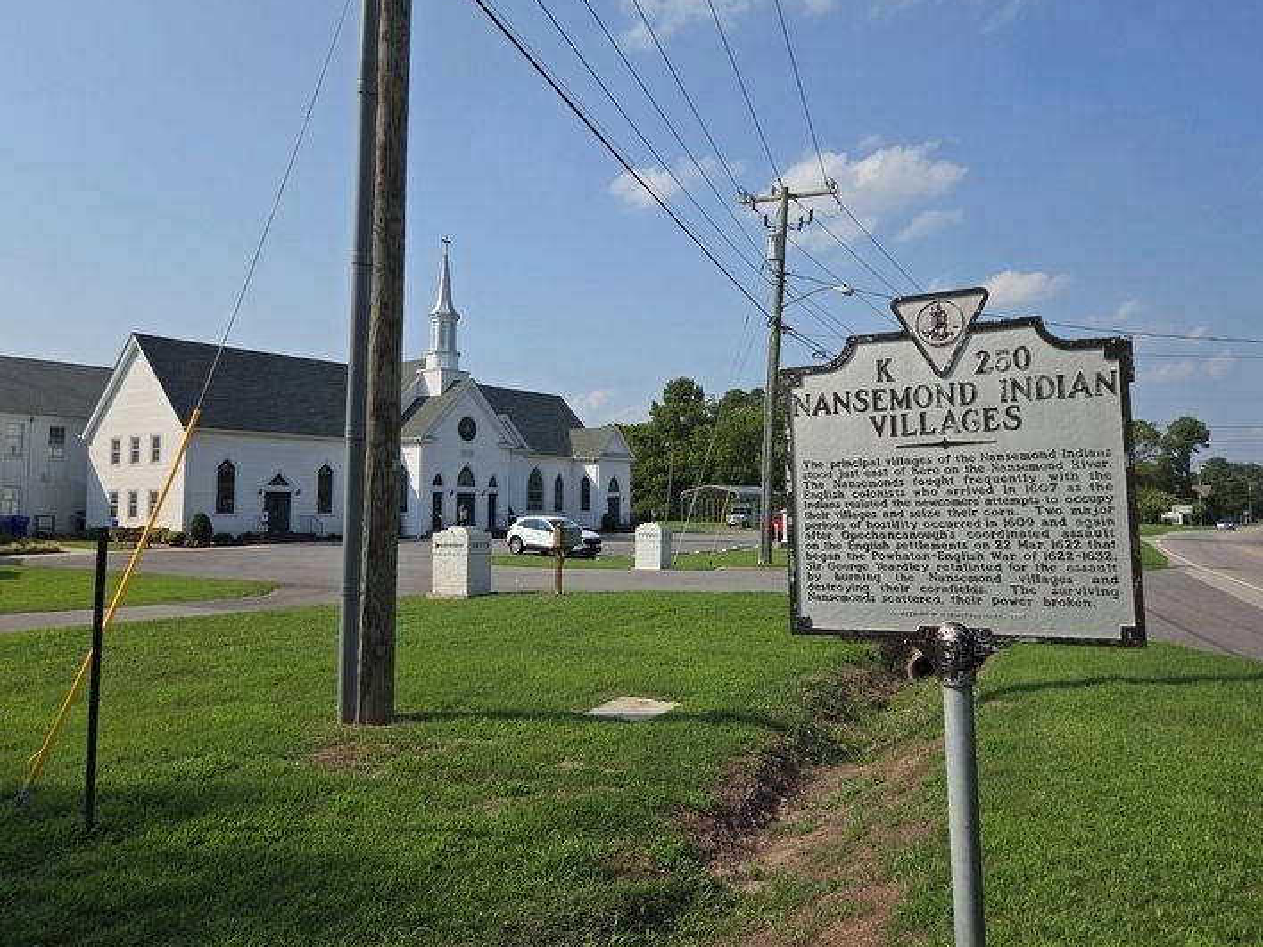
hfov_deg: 67.3
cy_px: 441
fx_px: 949
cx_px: 642
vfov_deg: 53.0
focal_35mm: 26
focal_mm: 5.4
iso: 25
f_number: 1.8
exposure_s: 1/2531
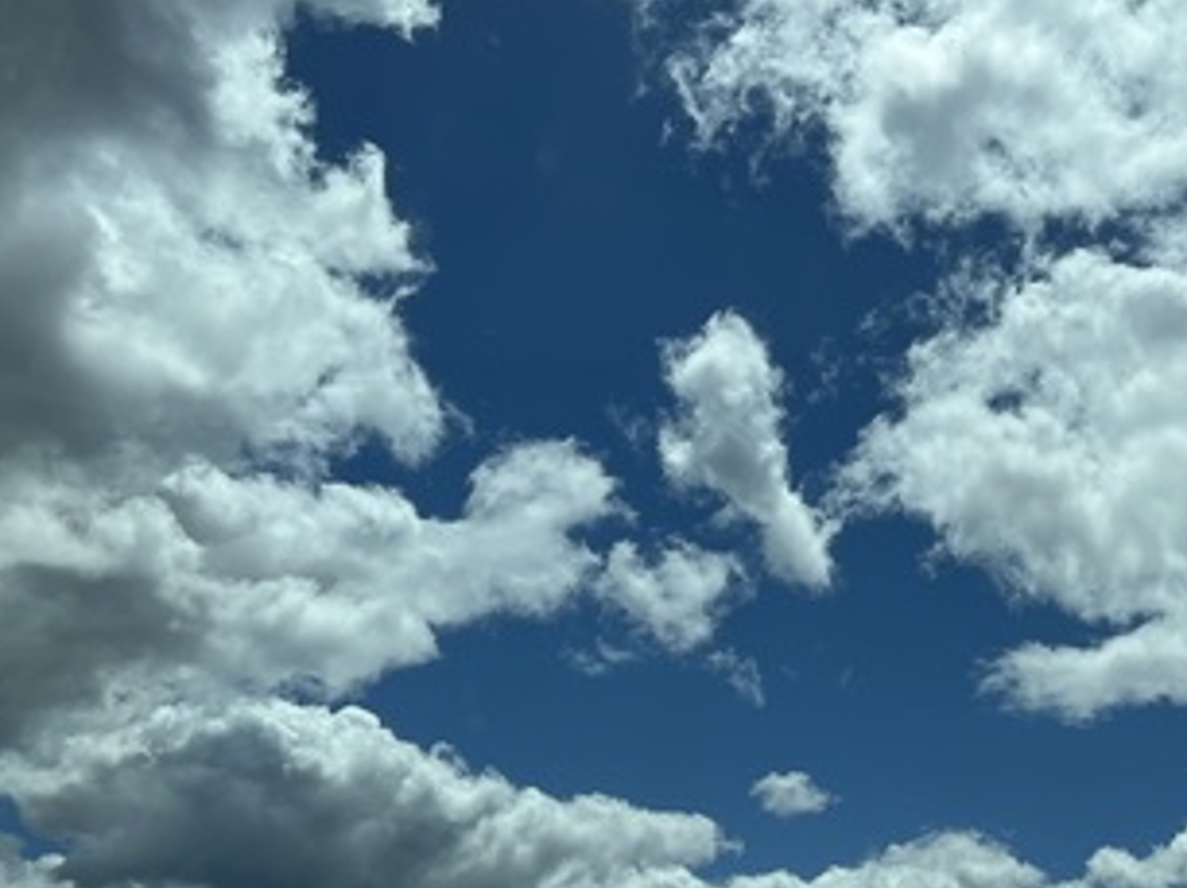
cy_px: 489
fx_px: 1747
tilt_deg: +24.2
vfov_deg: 28.5
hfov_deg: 35.5
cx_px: 1043
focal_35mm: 51
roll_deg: +1.2
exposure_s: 1/16393
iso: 50
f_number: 1.5
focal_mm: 5.7
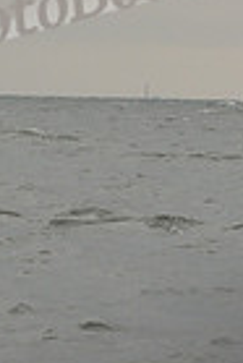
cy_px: -366
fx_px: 5272
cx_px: -231
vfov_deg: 3.9
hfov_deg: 2.6
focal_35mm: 522
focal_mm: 125
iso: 500
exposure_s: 1/640
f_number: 6.3
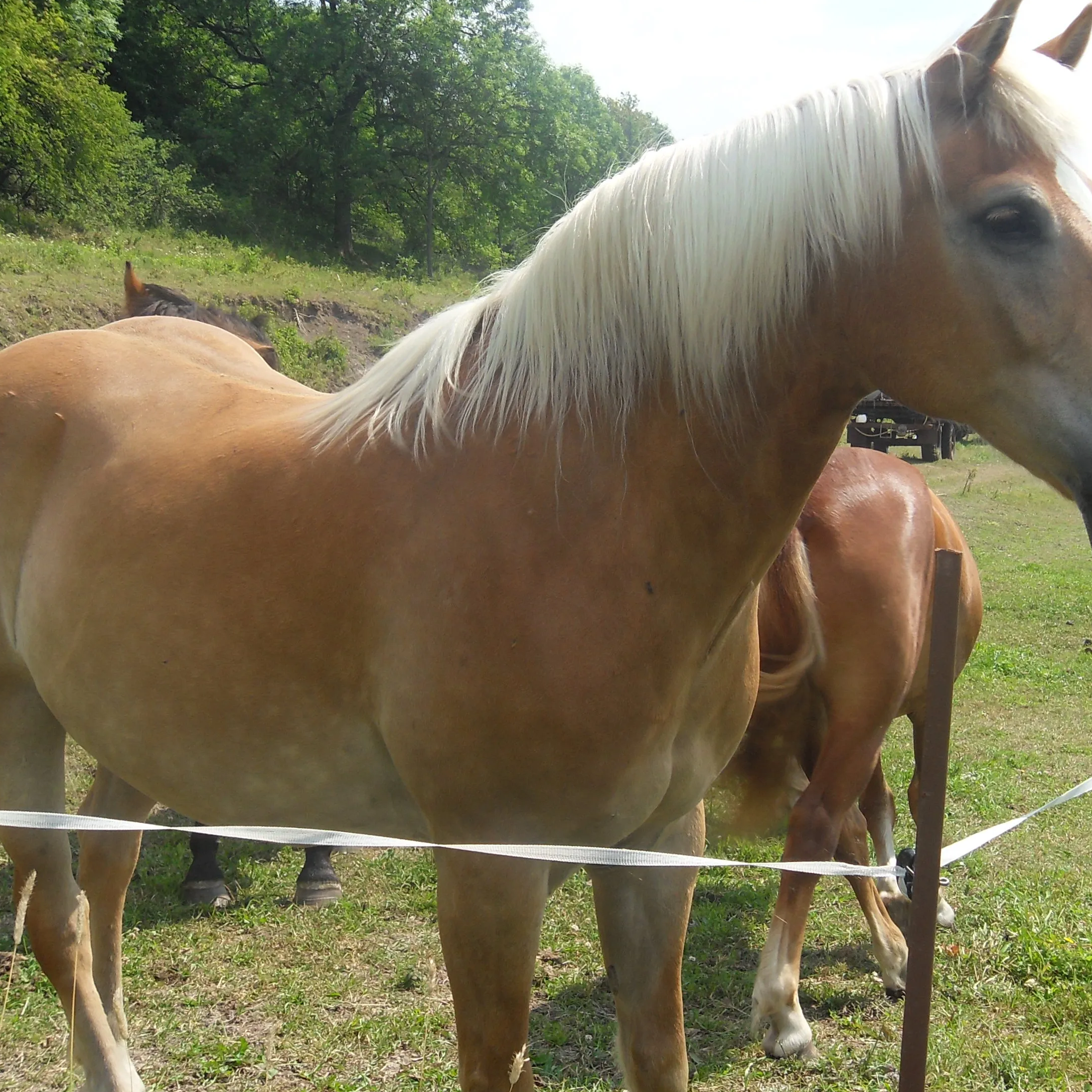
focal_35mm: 52
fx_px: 1856
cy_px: 572
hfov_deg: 32.7
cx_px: 630
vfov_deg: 32.8
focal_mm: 6.3
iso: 80
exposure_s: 1/125
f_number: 8.2
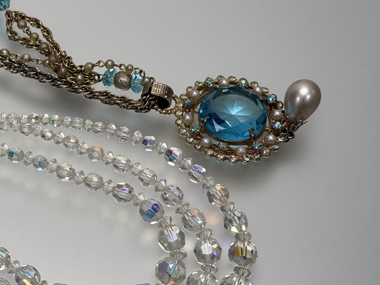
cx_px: 6
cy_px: 184
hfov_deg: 19.9
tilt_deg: -55.5
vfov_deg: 15.4
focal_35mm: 96
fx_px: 1054
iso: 50
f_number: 1.78
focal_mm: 6.76
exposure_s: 1/138
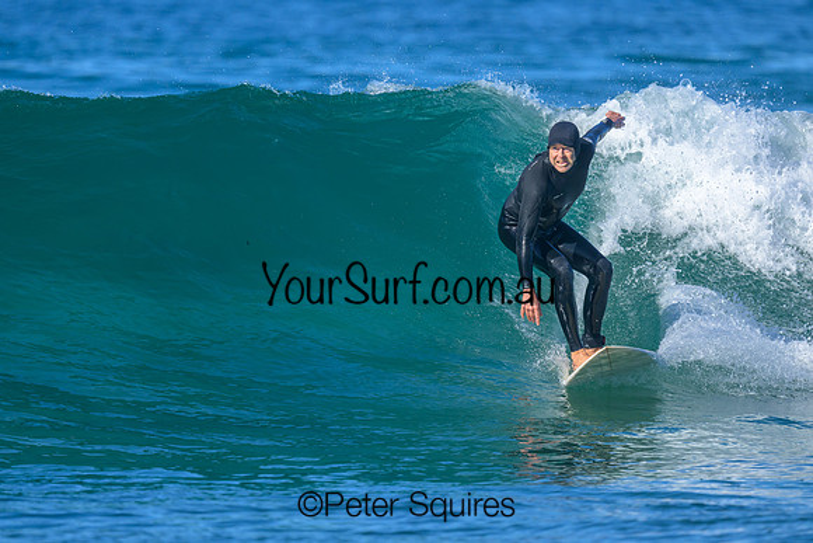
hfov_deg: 2.2
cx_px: 372
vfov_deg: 1.5
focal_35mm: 926
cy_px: 260
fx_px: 20917
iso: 400
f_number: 6.3
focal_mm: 800
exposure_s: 1/2000
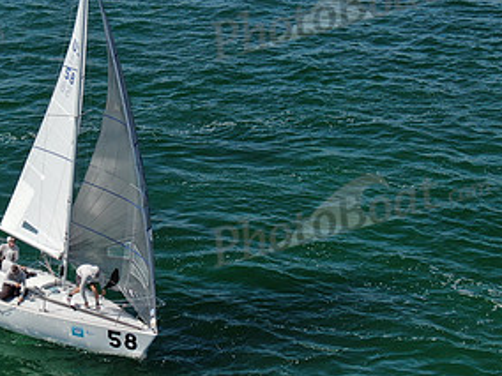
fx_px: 1421
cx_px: 110
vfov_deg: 15.1
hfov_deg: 19.8
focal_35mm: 98
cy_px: 140
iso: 100
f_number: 3.8
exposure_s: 1/1000
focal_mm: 8.6
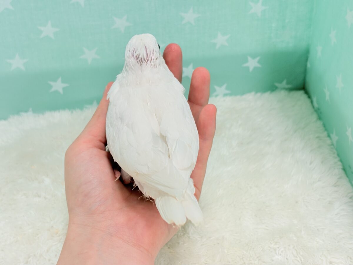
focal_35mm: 52
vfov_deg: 28.0
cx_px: 176
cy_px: 132
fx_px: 530
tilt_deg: -32.9
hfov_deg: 36.8
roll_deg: +2.7
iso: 64
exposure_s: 1/100
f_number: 1.6
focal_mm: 5.96
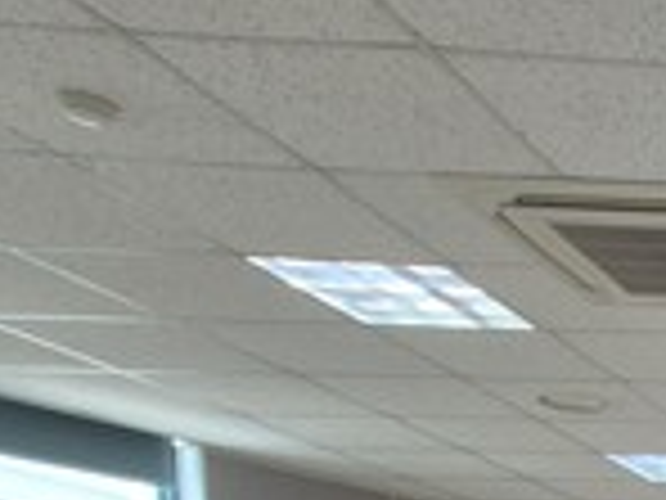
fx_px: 1135
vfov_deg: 20.4
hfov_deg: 18.9
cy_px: 795
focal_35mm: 59
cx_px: 1346
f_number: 2.2
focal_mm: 2.2
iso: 125
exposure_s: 1/60
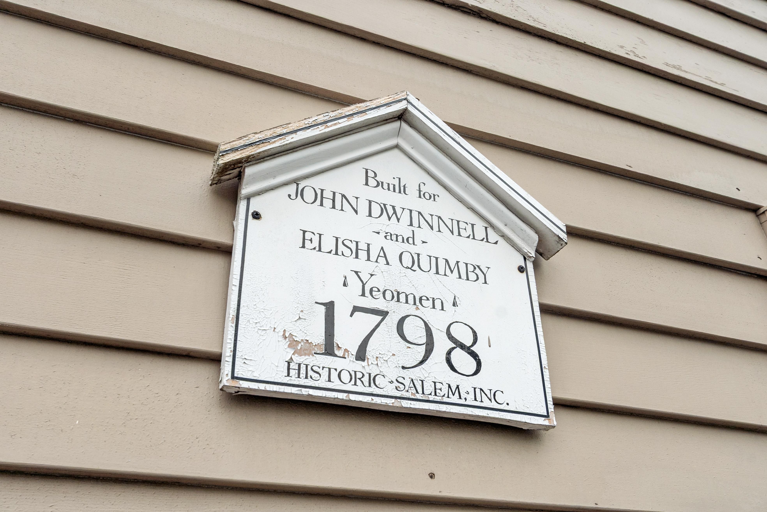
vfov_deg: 40.0
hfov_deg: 57.2
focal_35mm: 33
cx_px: 384
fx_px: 703
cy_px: 256
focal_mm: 22
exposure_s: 1/60
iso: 250
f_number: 8
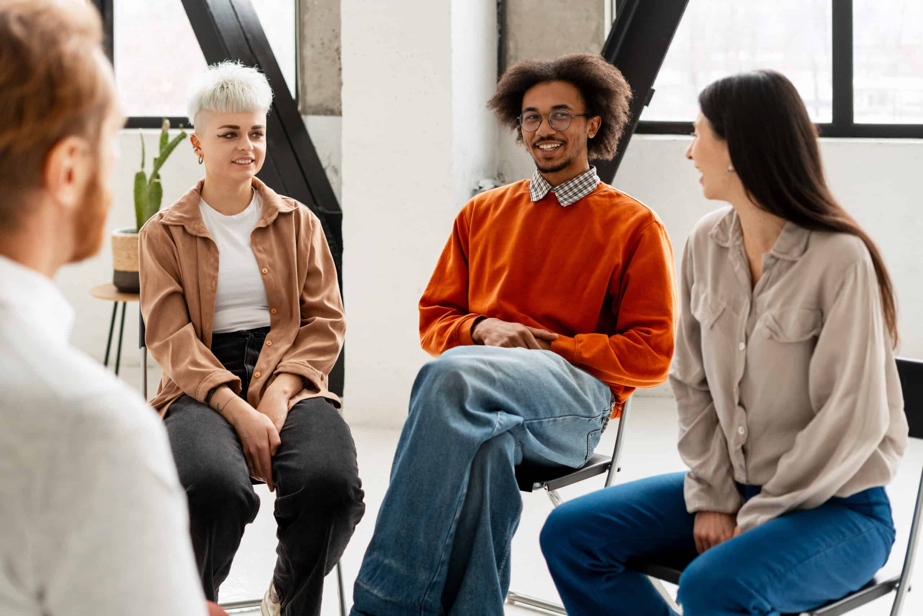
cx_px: 462
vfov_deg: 27.0
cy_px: 308
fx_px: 1282
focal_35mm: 50
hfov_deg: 39.6
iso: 500
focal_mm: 50
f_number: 2.8
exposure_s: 1/640
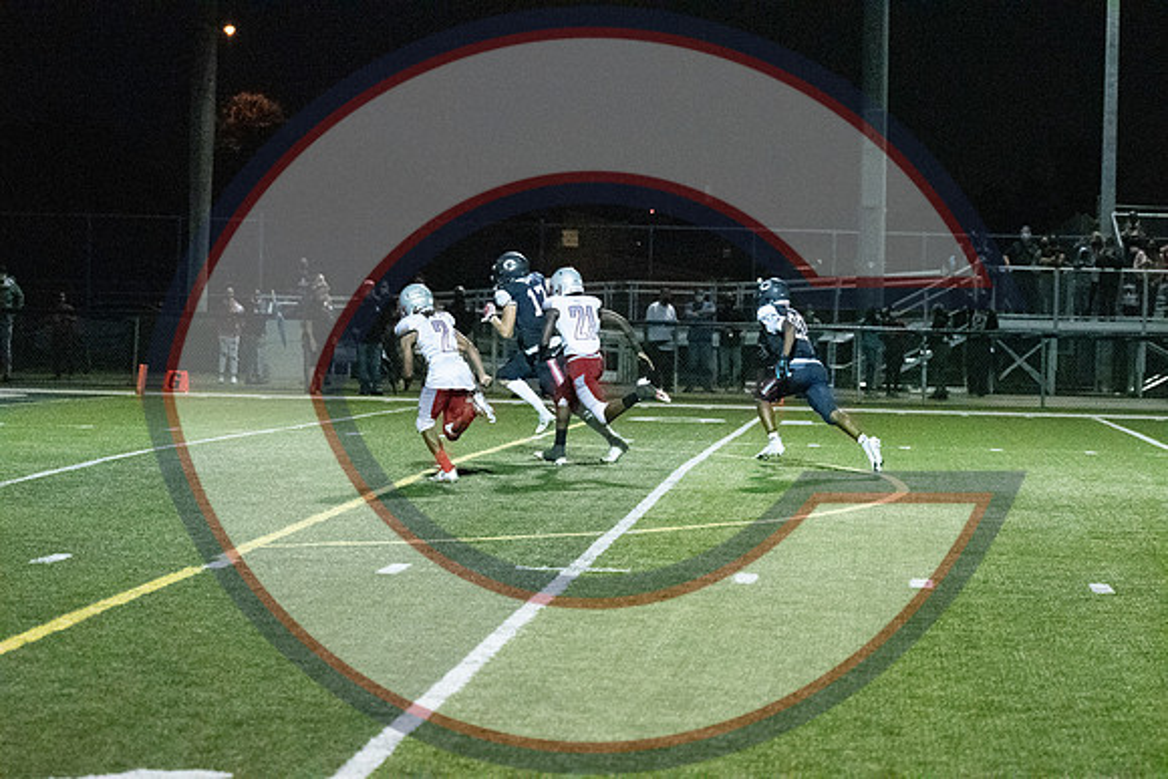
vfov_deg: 13.0
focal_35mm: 105
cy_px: 390
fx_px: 3407
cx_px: 584
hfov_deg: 19.5
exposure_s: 1/3200
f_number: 2.8
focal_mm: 70
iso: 40000
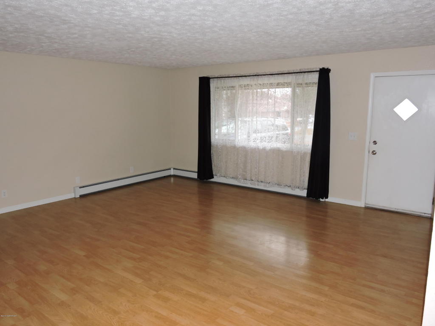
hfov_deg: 63.4
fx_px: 352
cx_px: 218
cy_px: 163
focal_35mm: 28
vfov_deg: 49.7
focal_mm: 5
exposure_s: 1/30
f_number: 3.5
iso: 200
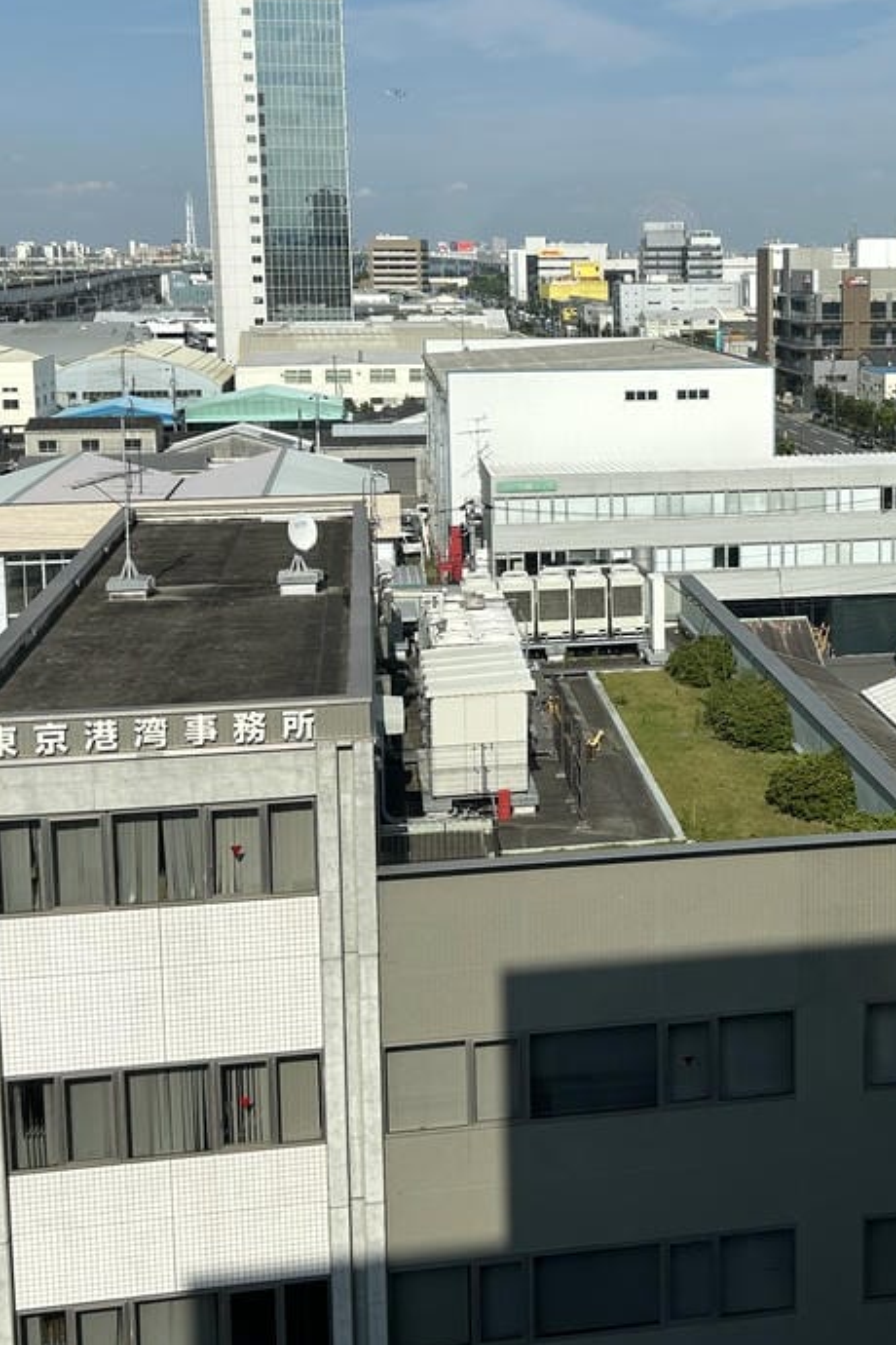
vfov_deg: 41.6
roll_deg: +0.9
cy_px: 497
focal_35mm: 47
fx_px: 1755
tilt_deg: -6.8
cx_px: 717
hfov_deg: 28.1
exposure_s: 1/5882
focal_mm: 5.7
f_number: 1.5
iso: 50
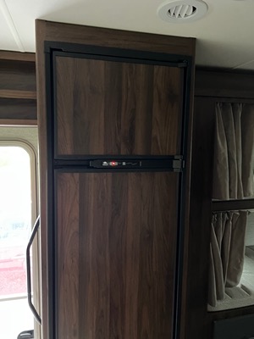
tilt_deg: -6.0
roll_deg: -0.5
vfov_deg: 67.3
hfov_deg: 53.1
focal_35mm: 26
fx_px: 254
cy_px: 170
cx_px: 127
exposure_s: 1/30
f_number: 1.5
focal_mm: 5.7
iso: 1000
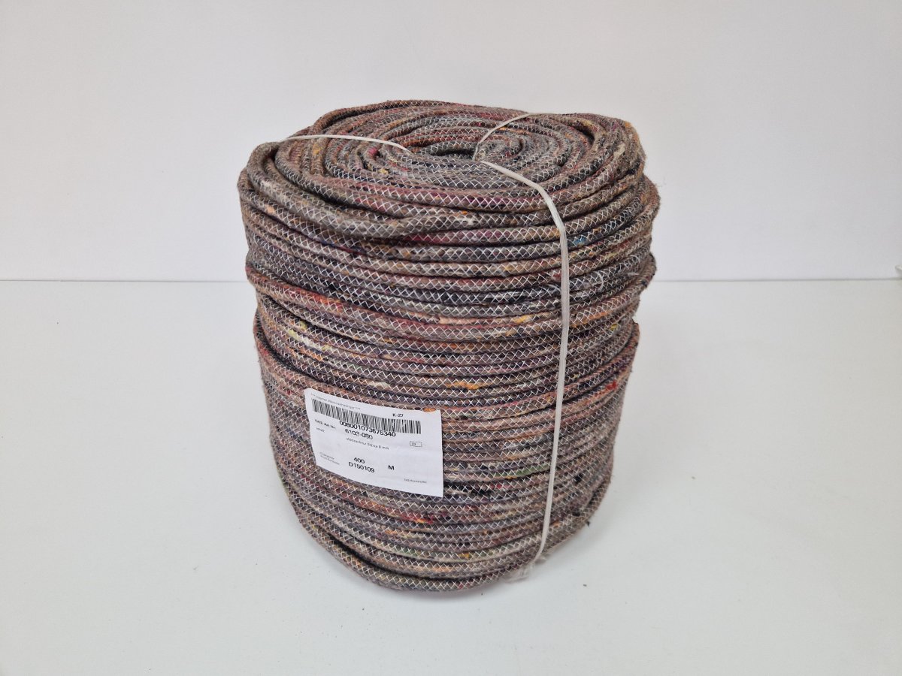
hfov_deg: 73.9
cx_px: 451
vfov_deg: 58.9
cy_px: 338
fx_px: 599
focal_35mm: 23
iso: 50
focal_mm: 5.4
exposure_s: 1/155
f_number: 1.8
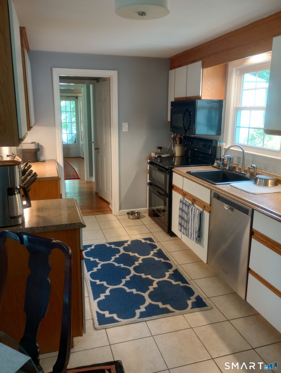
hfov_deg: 49.9
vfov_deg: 63.4
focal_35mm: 28
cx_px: 140
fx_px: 302
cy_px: 186
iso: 1066
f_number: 1.8
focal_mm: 4.27
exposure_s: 1/24
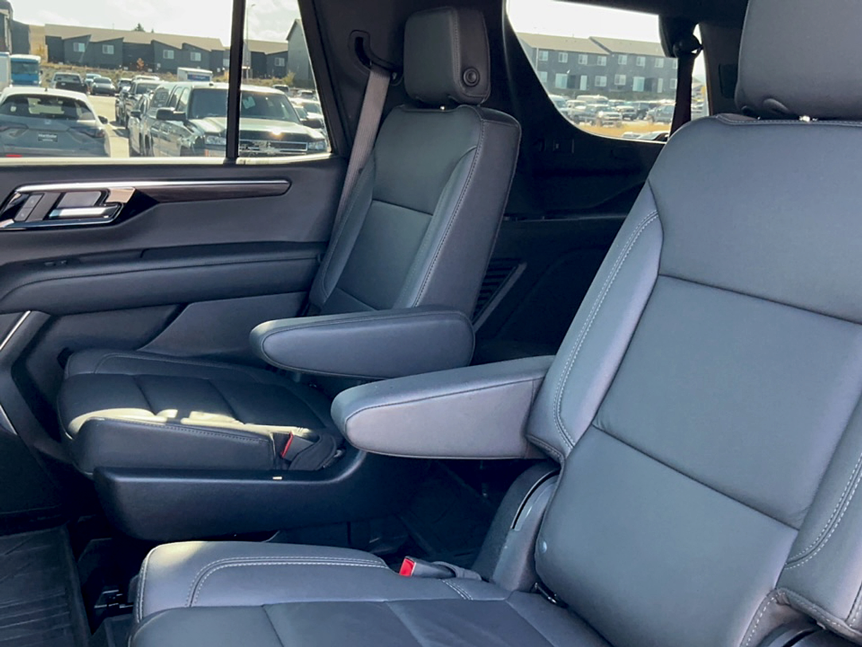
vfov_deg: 46.8
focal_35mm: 30
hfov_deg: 60.0
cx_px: 431
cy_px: 324
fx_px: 747
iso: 100
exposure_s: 1/60
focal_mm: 3
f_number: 1.8
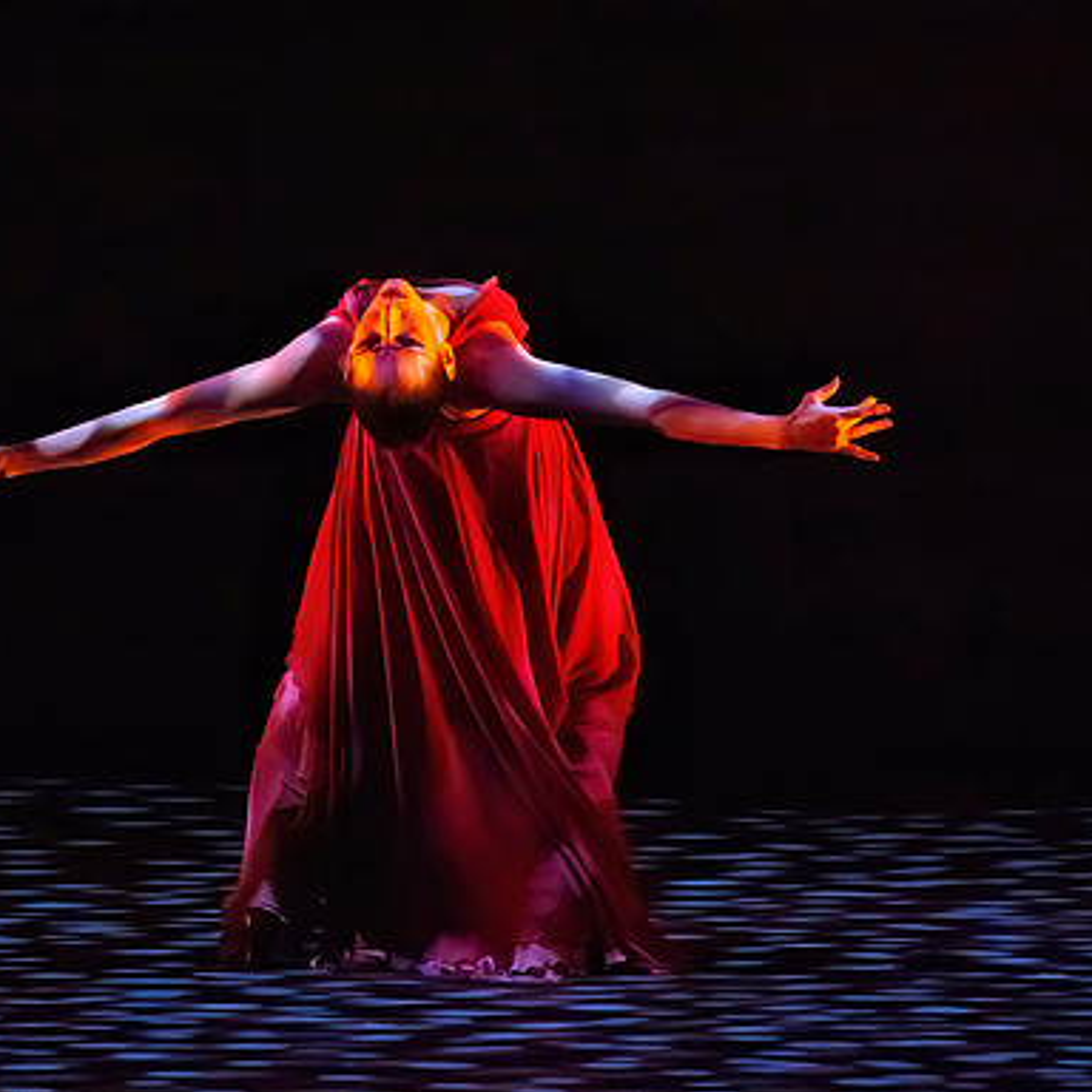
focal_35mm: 622
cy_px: 571
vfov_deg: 2.8
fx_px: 22199
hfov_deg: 2.8
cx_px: 407
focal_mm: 333
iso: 25600
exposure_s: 1/400
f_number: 7.1
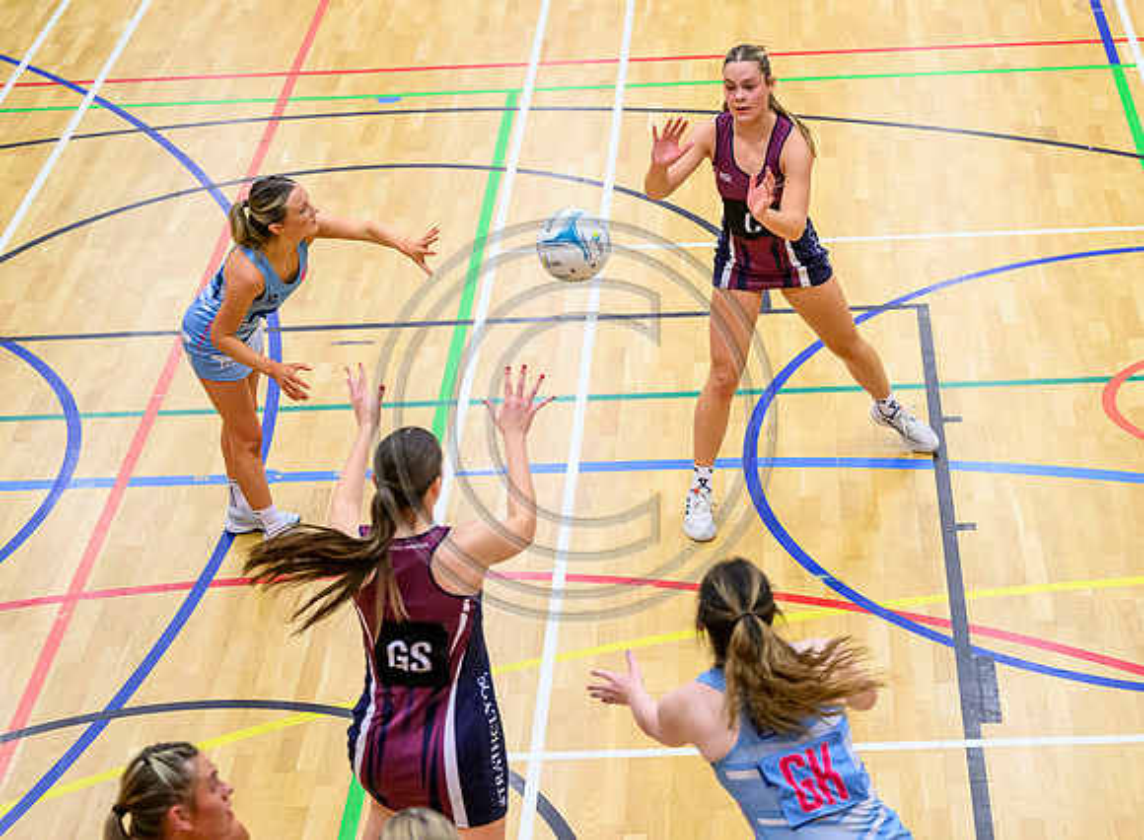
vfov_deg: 16.6
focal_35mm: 88
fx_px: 2885
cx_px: 742
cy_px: 345
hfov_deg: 22.4
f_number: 2.8
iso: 5000
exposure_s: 1/1000
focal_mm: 70
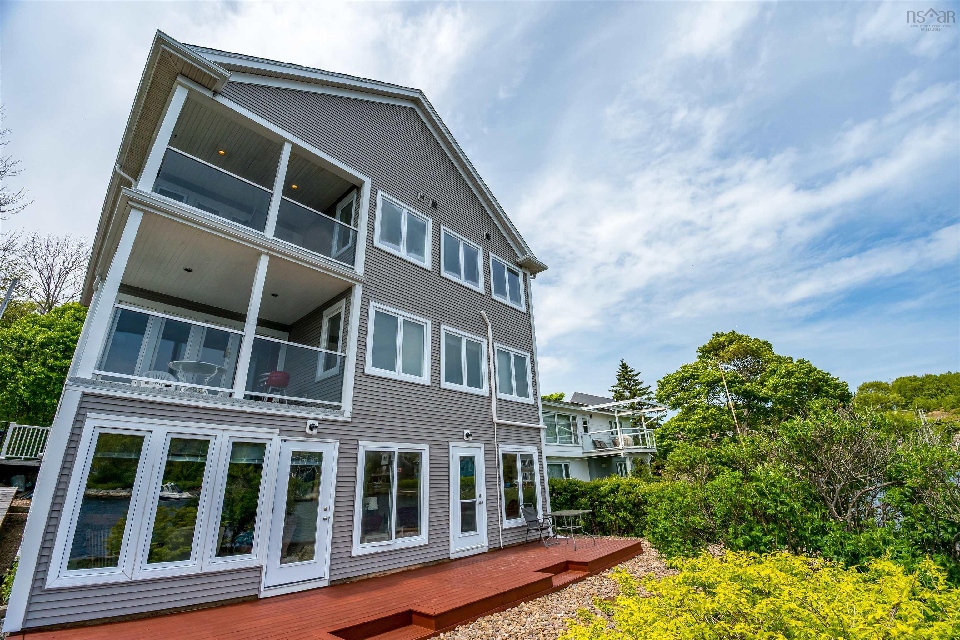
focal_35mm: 22
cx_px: 480
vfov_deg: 56.1
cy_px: 320
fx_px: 600
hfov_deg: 77.3
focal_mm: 22.5
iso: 400
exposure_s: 1/2000
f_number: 9
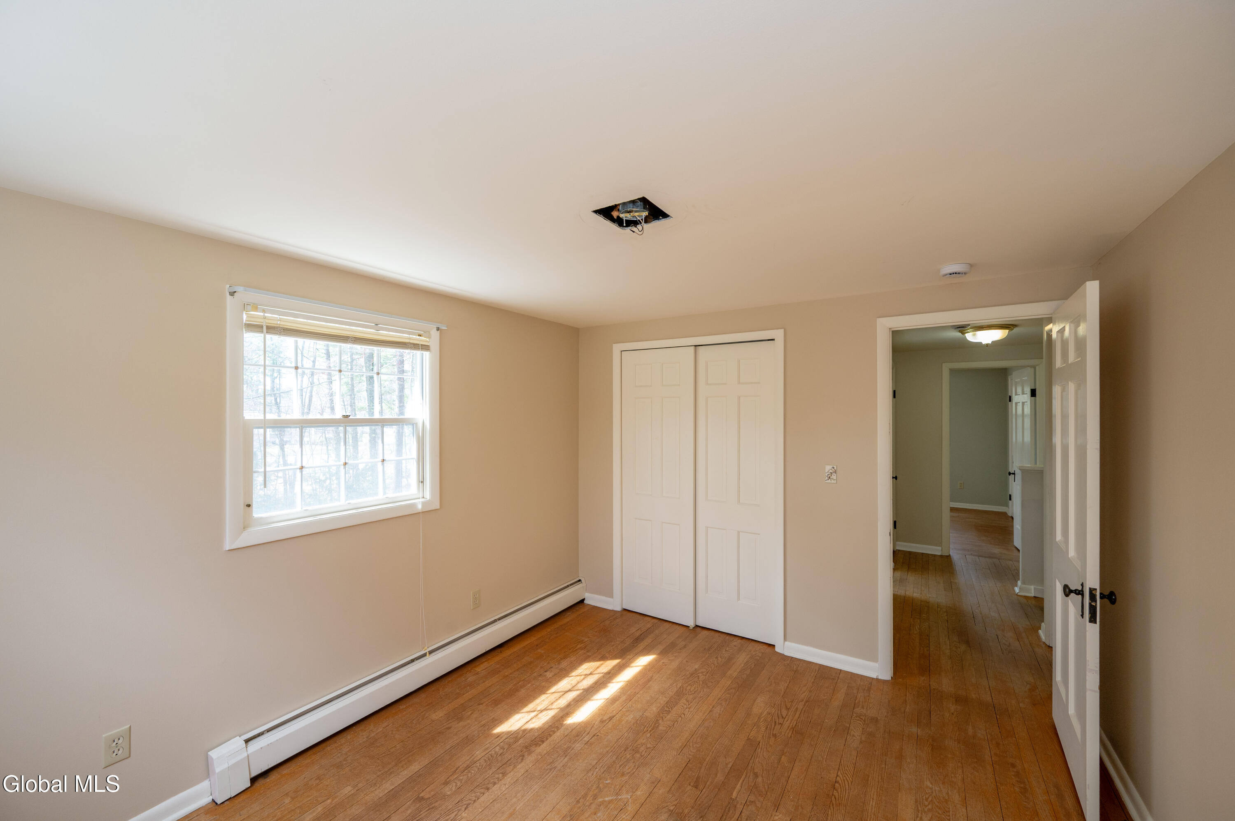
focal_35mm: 14
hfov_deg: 104.3
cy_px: 410
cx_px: 618
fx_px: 480
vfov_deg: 81.1
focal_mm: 14
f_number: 8
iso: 400
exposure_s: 1/30
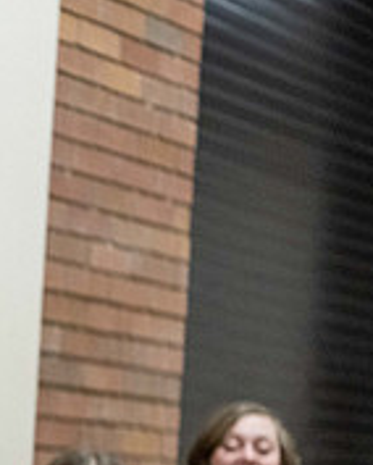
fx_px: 2369
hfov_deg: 8.5
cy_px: 493
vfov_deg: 11.1
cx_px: -394
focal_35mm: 172
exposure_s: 1/250
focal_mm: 55
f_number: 2.8
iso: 6400
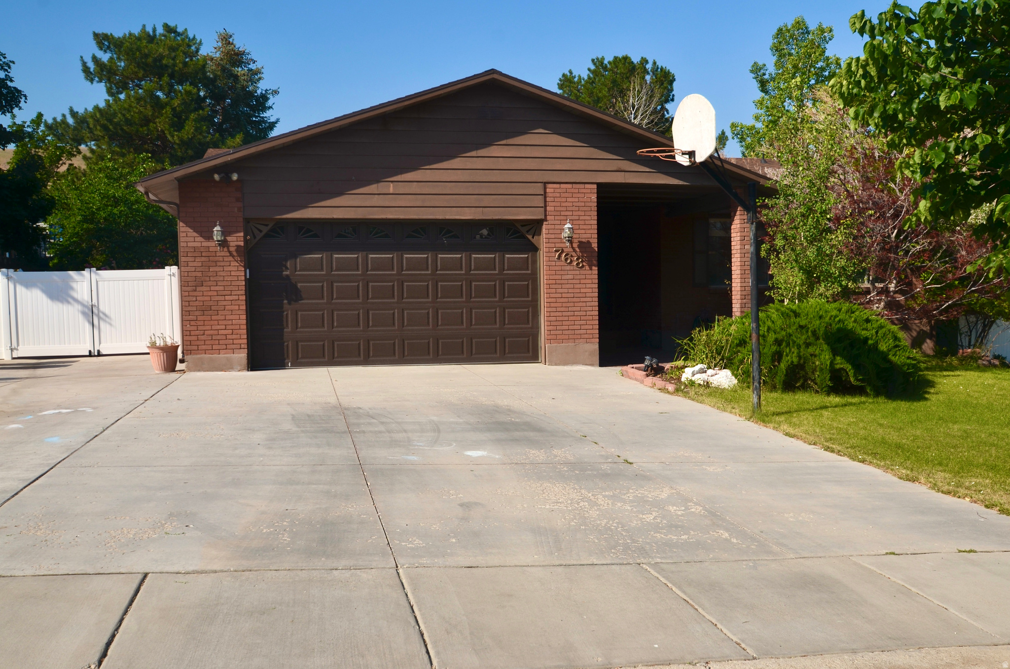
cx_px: 505
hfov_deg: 62.0
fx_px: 840
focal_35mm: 30
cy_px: 334
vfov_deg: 43.4
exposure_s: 1/160
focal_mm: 20
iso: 100
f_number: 6.3
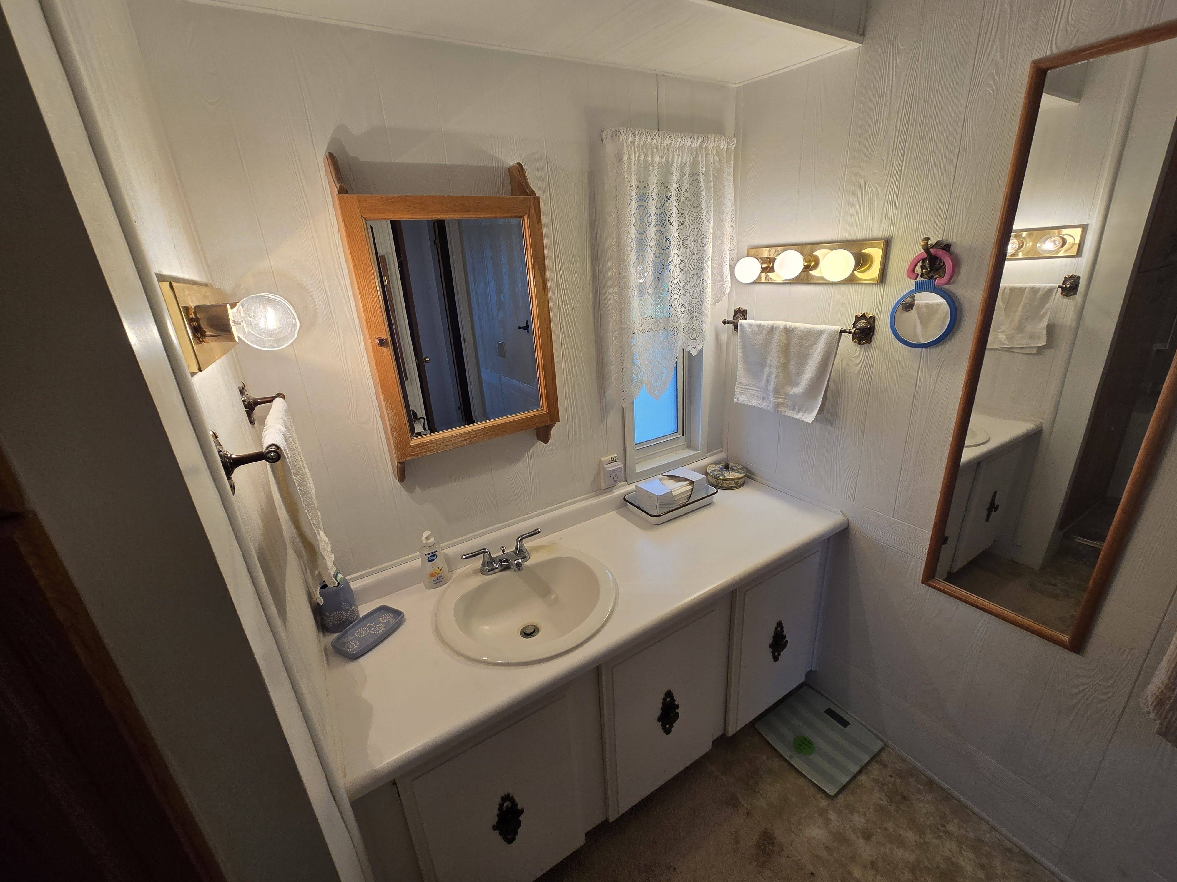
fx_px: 442
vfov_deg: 89.9
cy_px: 441
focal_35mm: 13
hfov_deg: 106.2
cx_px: 588
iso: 80
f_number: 2.2
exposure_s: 1/120
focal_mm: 2.2
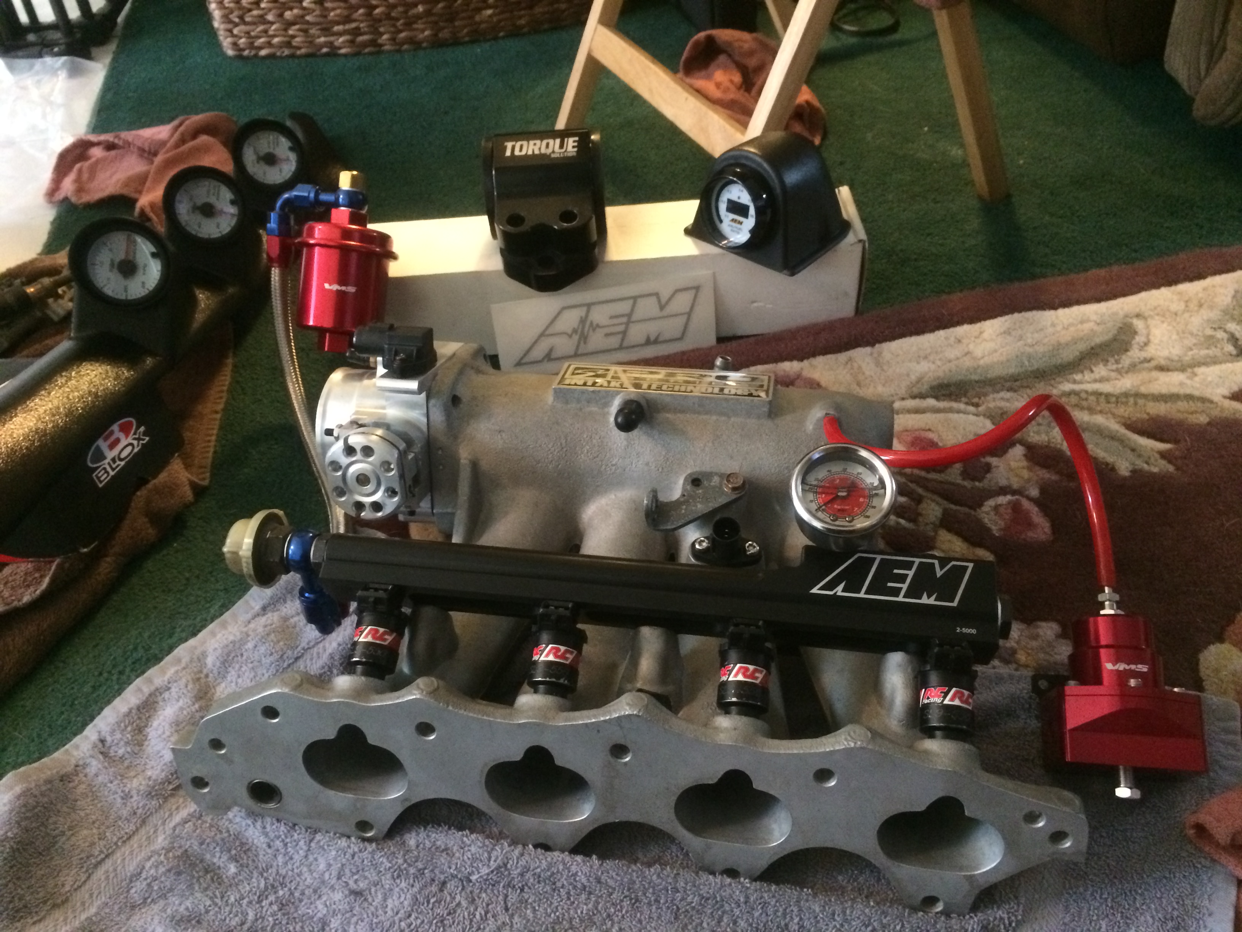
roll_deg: +5.4
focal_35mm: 29
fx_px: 1041
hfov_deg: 61.7
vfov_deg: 48.2
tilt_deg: -41.8
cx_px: 621
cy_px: 466
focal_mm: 4.15
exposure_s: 1/15
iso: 500
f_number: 2.2
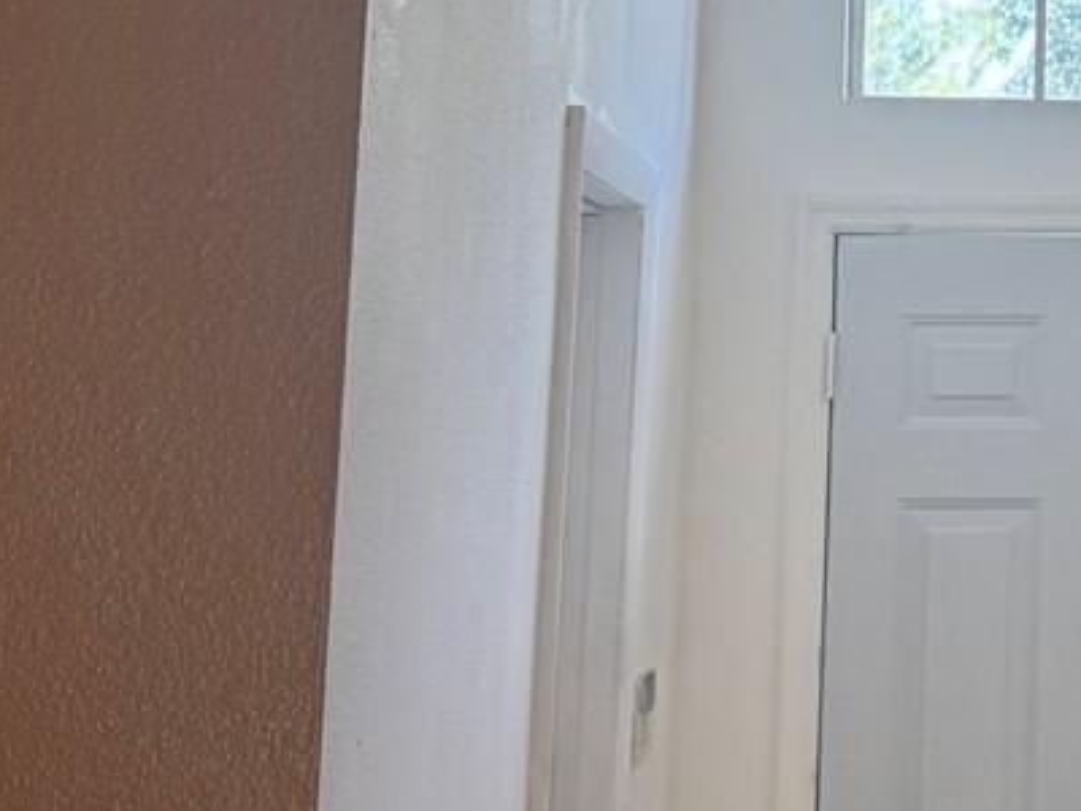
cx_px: 1330
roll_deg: -0.3
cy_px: -24
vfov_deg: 15.1
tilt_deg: +6.1
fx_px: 2998
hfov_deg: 19.2
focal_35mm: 96
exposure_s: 1/120
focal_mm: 6.76
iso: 100
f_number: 1.78
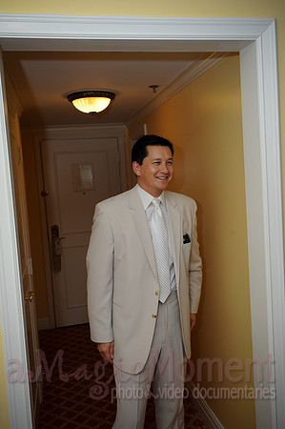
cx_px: 142
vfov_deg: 53.2
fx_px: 428
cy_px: 214
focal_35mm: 36
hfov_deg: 36.8
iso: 640
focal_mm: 36
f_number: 8
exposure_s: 1/160
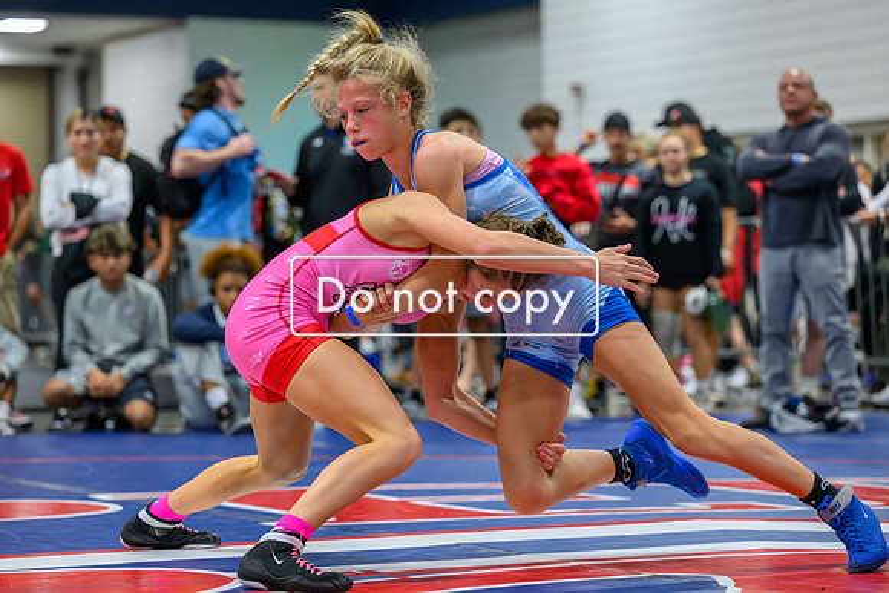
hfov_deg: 18.6
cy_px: 296
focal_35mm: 110
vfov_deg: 12.5
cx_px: 444
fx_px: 2717
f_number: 3.5
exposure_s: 1/800
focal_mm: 110
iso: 18000
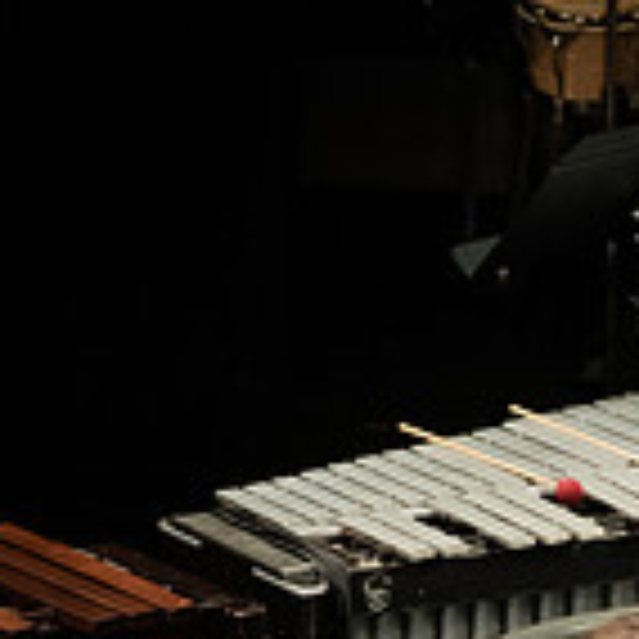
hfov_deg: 2.5
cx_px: 1094
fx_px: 14452
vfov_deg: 2.5
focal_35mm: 692
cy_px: 794
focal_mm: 200
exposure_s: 1/250
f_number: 3.2
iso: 3200
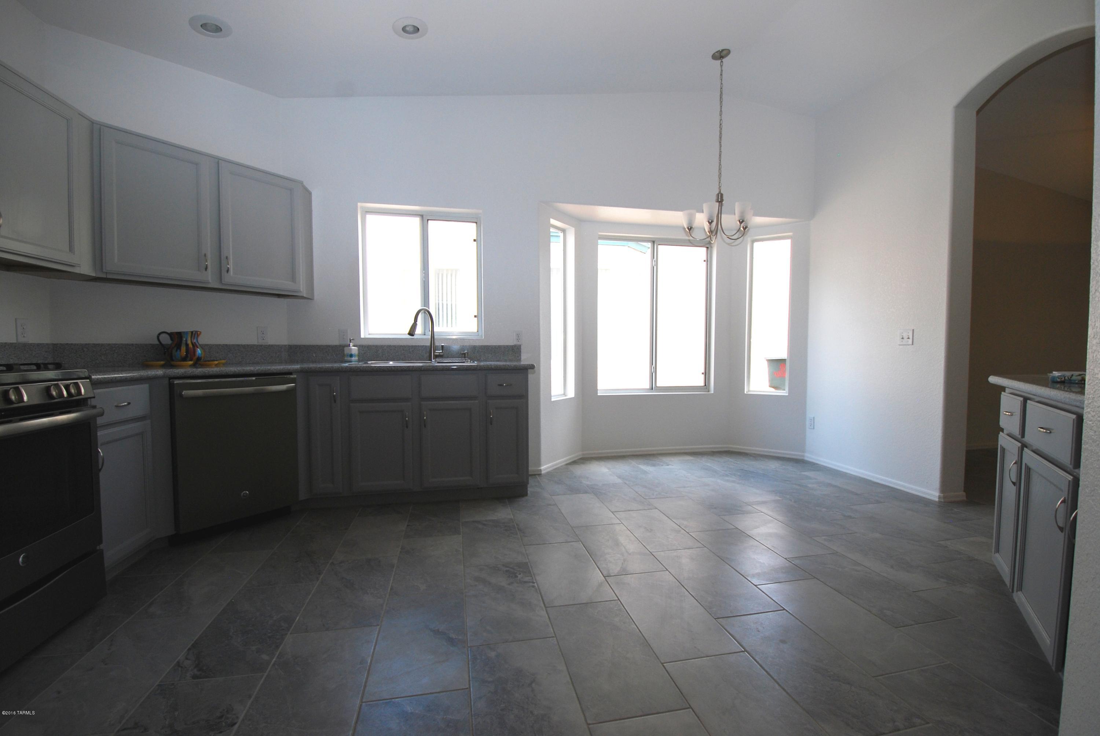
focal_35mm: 15
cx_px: 550
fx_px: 459
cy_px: 368
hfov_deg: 100.3
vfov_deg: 77.5
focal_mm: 10
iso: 200
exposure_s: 1/100
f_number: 5
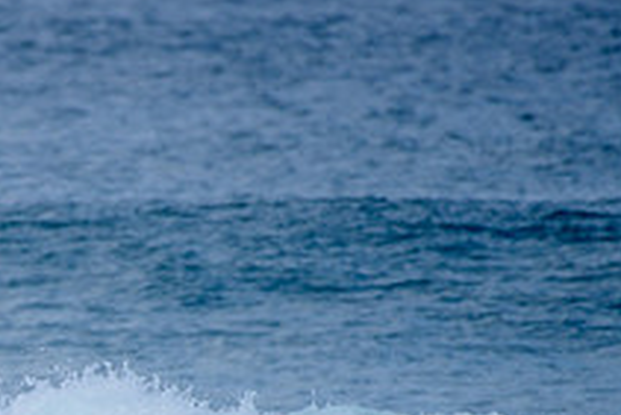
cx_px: -44
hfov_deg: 1.5
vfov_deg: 1.0
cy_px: 511
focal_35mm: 1374
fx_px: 23717
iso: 180
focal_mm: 500
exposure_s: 1/2000
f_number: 5.6
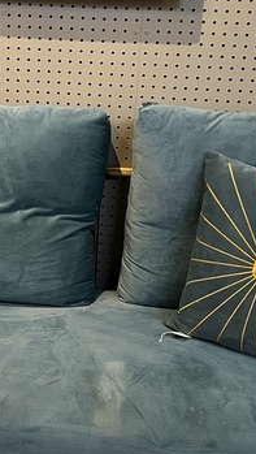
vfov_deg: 25.3
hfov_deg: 14.4
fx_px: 999
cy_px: 334
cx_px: -1
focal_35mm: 83
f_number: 1.5
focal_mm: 5.7
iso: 100
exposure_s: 1/60
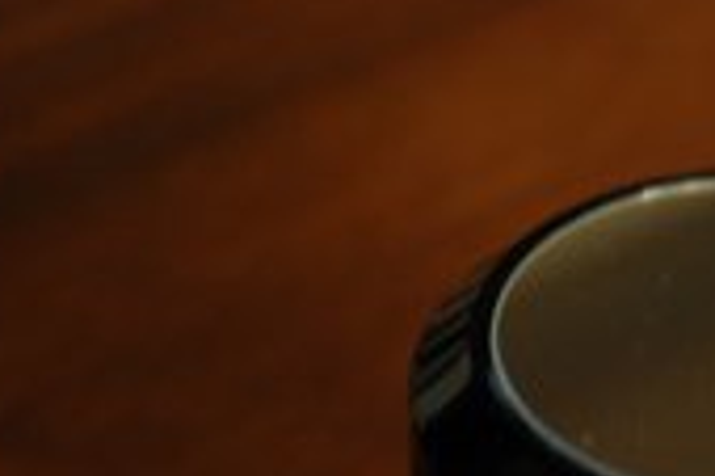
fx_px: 5873
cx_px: 944
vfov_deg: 4.6
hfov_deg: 6.9
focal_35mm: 296
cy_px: 640
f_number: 4.5
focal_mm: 70
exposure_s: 1/2
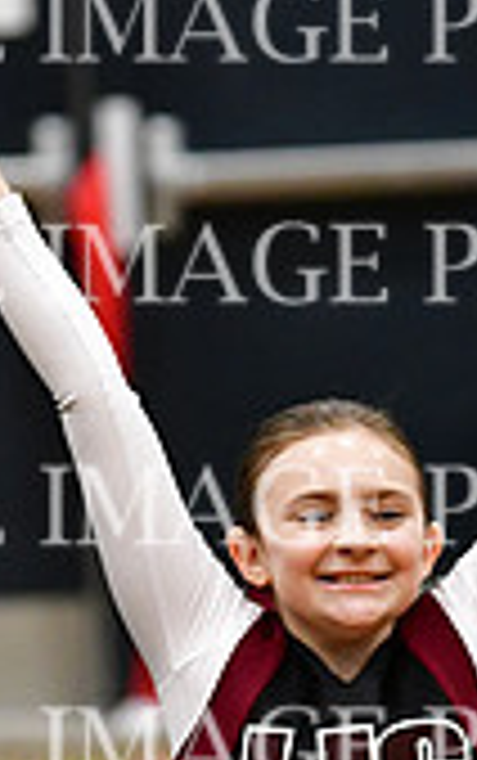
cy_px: 868
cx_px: 394
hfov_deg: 1.7
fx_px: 16286
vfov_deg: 2.7
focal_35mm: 785
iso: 4000
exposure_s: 1/800
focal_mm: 150
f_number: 2.8
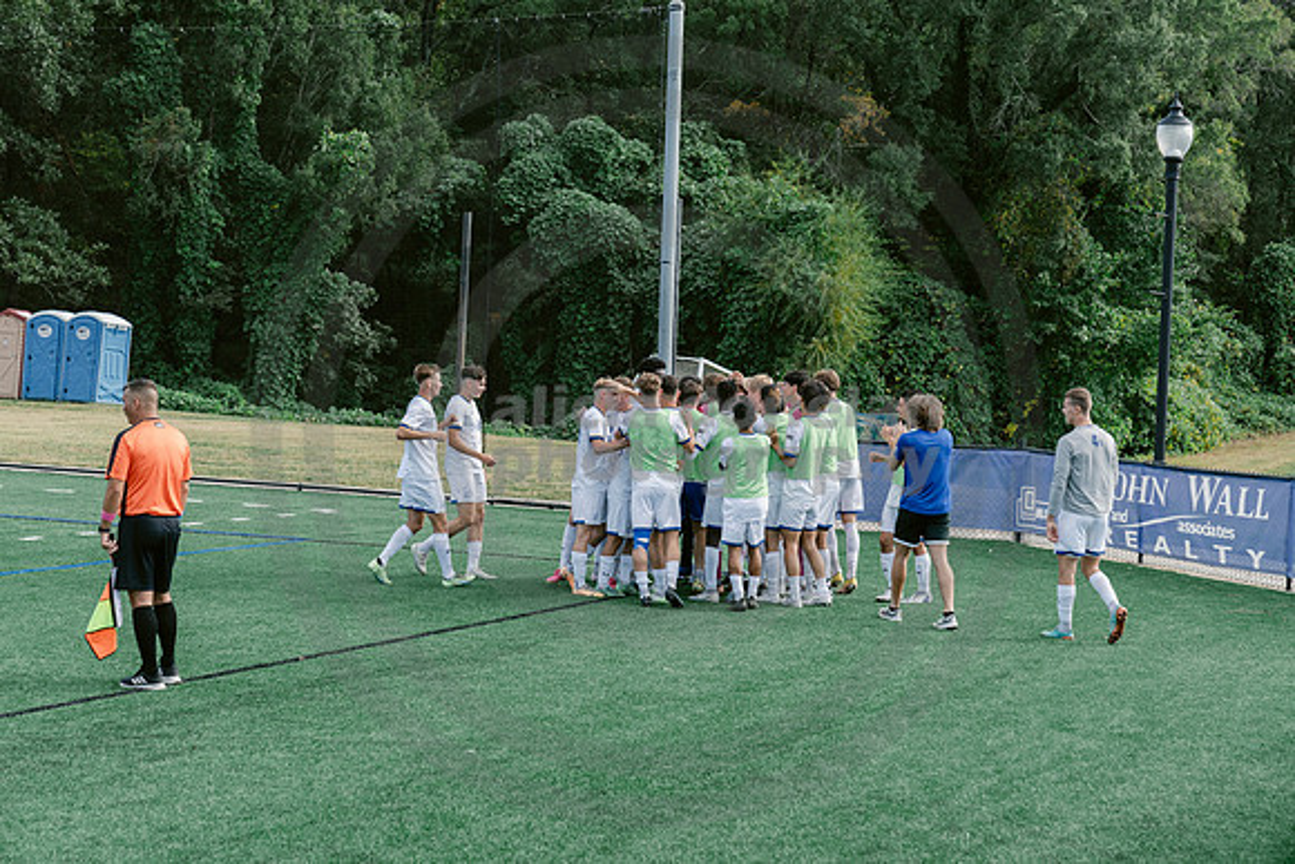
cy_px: 432
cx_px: 648
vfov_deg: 19.5
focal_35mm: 70
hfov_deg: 28.8
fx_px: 2519
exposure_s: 1/800
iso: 640
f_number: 5.6
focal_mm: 70
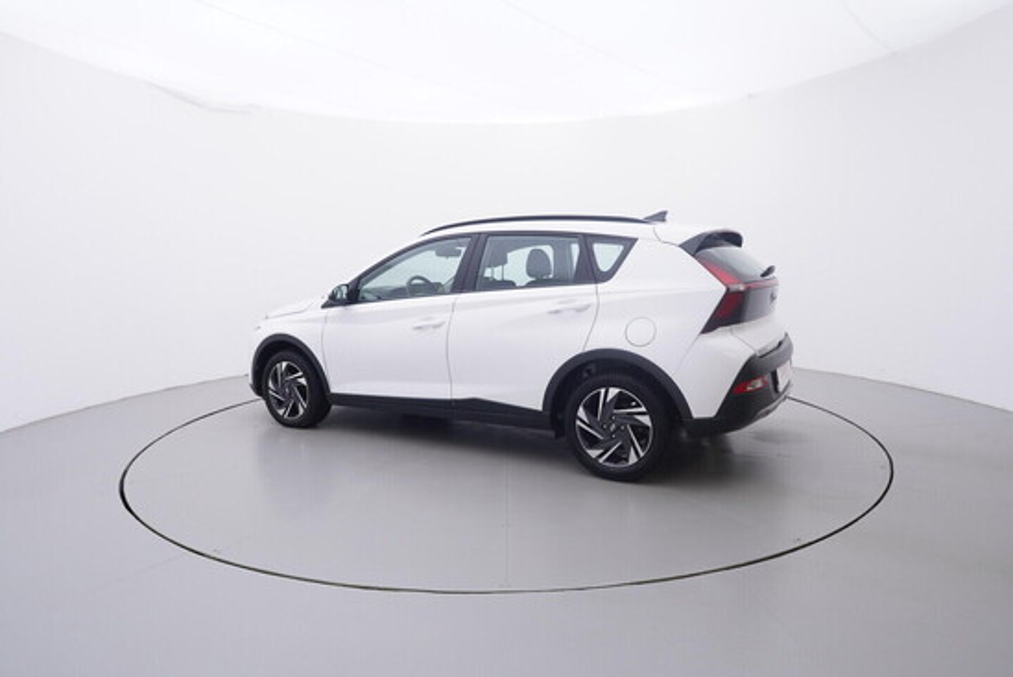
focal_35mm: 22
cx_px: 506
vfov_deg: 56.2
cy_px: 338
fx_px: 634
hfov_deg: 77.3
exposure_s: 1/80
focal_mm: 15
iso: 200
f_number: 5
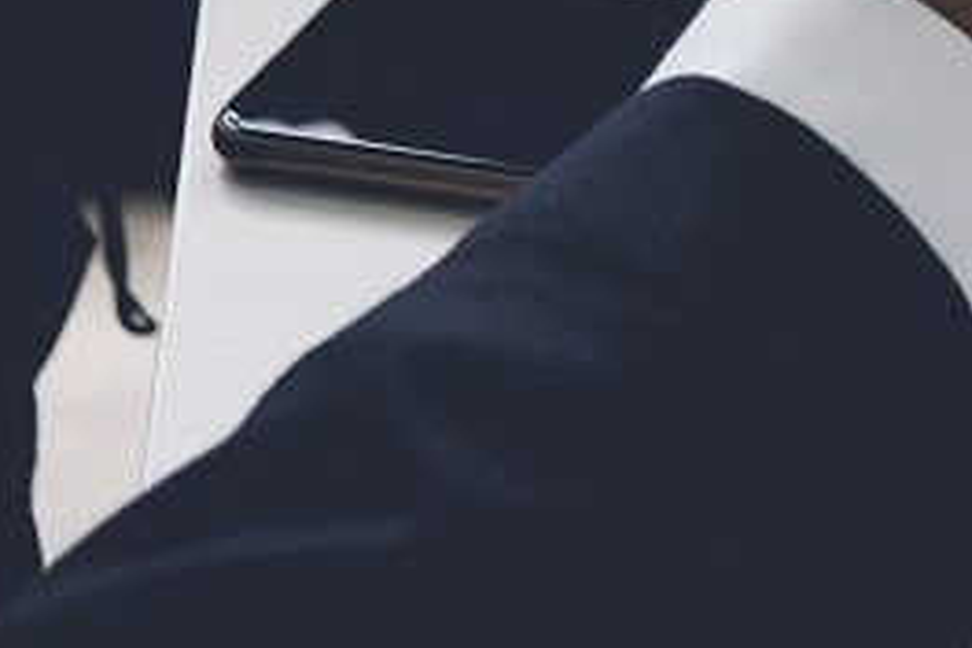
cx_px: 1697
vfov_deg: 7.5
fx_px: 4806
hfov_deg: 10.9
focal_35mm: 178
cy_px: -504
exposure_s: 1/75
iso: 400
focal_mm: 31.5
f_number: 3.6
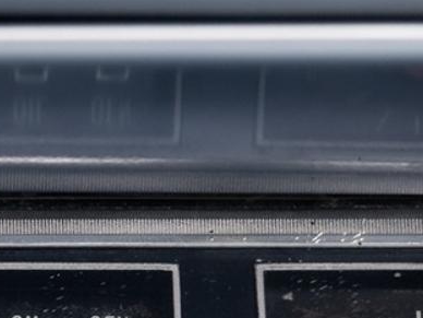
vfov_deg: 7.8
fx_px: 2322
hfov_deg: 10.3
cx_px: 33
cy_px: 341
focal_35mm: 190
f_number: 4
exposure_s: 1/125
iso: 640
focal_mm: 42
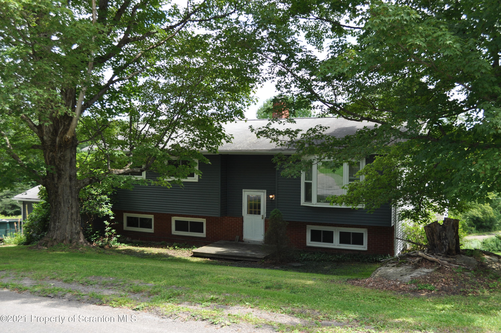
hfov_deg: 53.2
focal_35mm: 36
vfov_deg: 36.8
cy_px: 166
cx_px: 250
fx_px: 500
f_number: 5.6
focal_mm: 24
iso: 200
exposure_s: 1/200
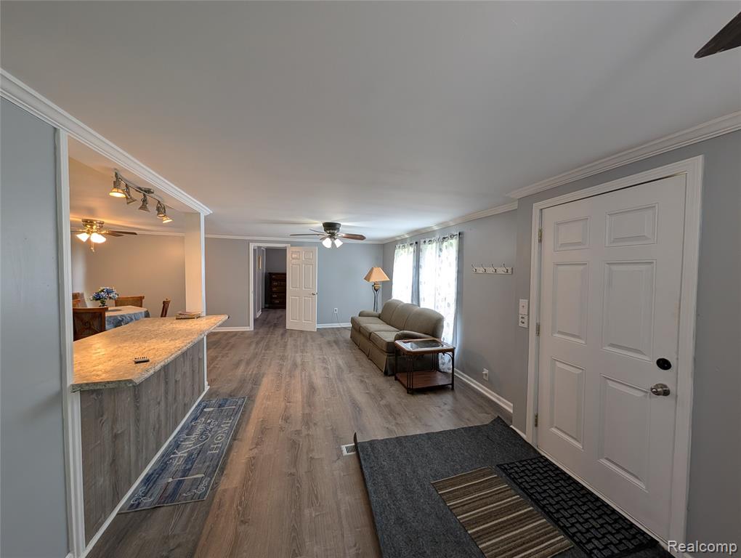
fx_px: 257
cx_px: 370
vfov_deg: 94.6
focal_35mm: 12
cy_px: 279
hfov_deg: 110.5
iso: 64
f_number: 1.7
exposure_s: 1/60
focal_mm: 2.02
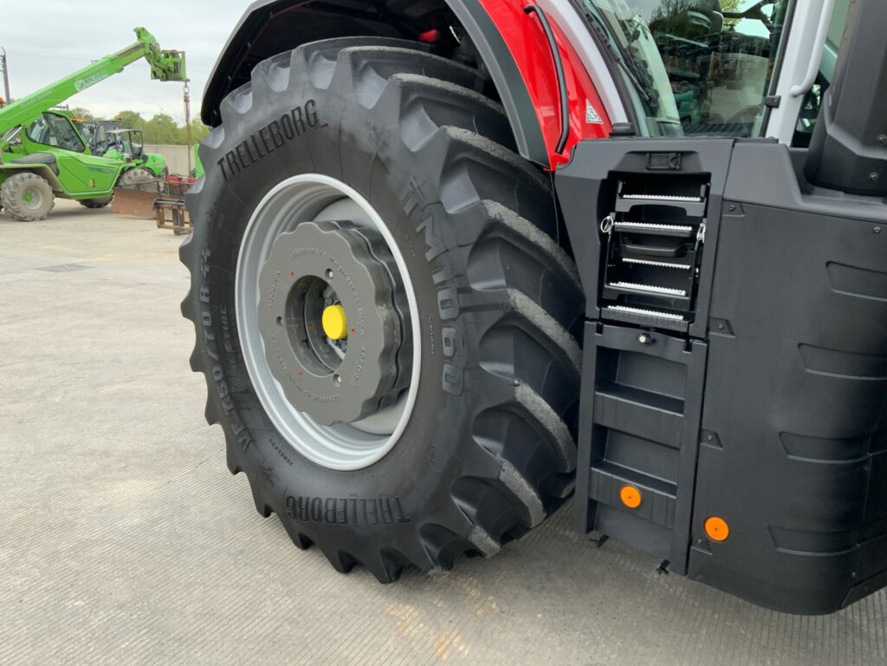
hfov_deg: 61.7
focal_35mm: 29
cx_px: 444
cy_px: 333
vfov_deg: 48.2
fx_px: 743
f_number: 1.8
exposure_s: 1/122
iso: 32
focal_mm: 3
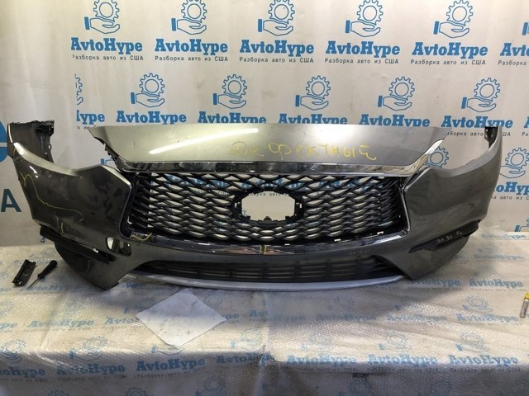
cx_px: 264
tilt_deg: -20.2
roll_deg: +0.5
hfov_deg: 63.4
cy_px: 198
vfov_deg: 49.7
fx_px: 428
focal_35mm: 28
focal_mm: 4
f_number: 1.8
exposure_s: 1/33
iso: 40
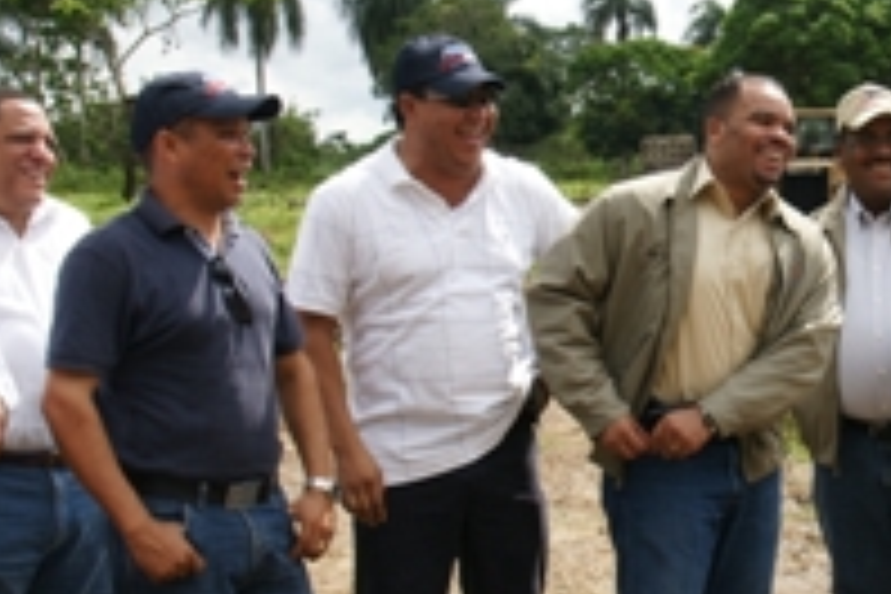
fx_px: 1683
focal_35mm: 68
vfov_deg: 20.0
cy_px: 351
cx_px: 792
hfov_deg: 28.6
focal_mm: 20
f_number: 9.5
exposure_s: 1/200
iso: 200
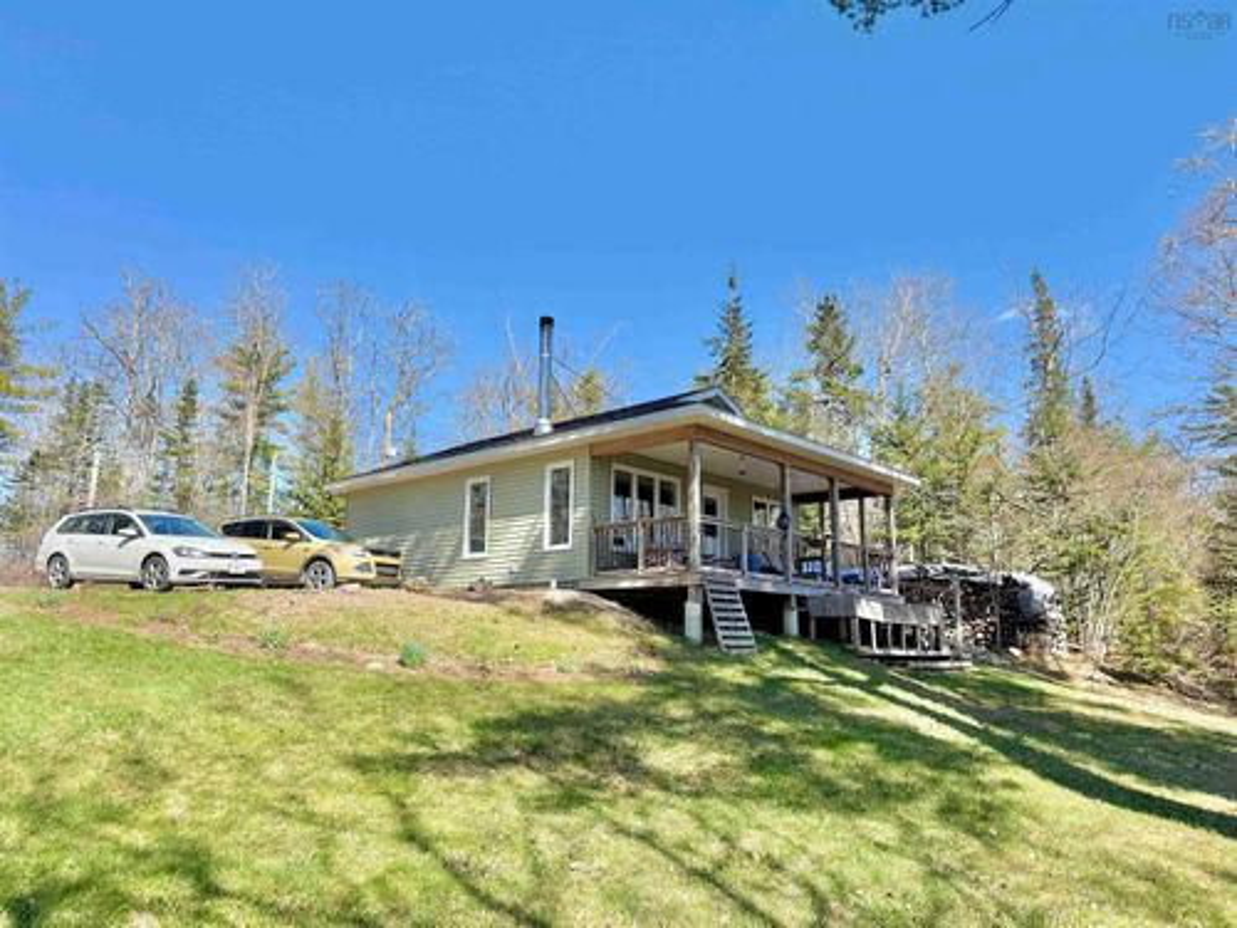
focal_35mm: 24
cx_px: 618
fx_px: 858
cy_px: 464
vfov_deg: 56.8
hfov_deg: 71.6
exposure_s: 1/3021
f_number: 1.78
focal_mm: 6.76
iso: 100
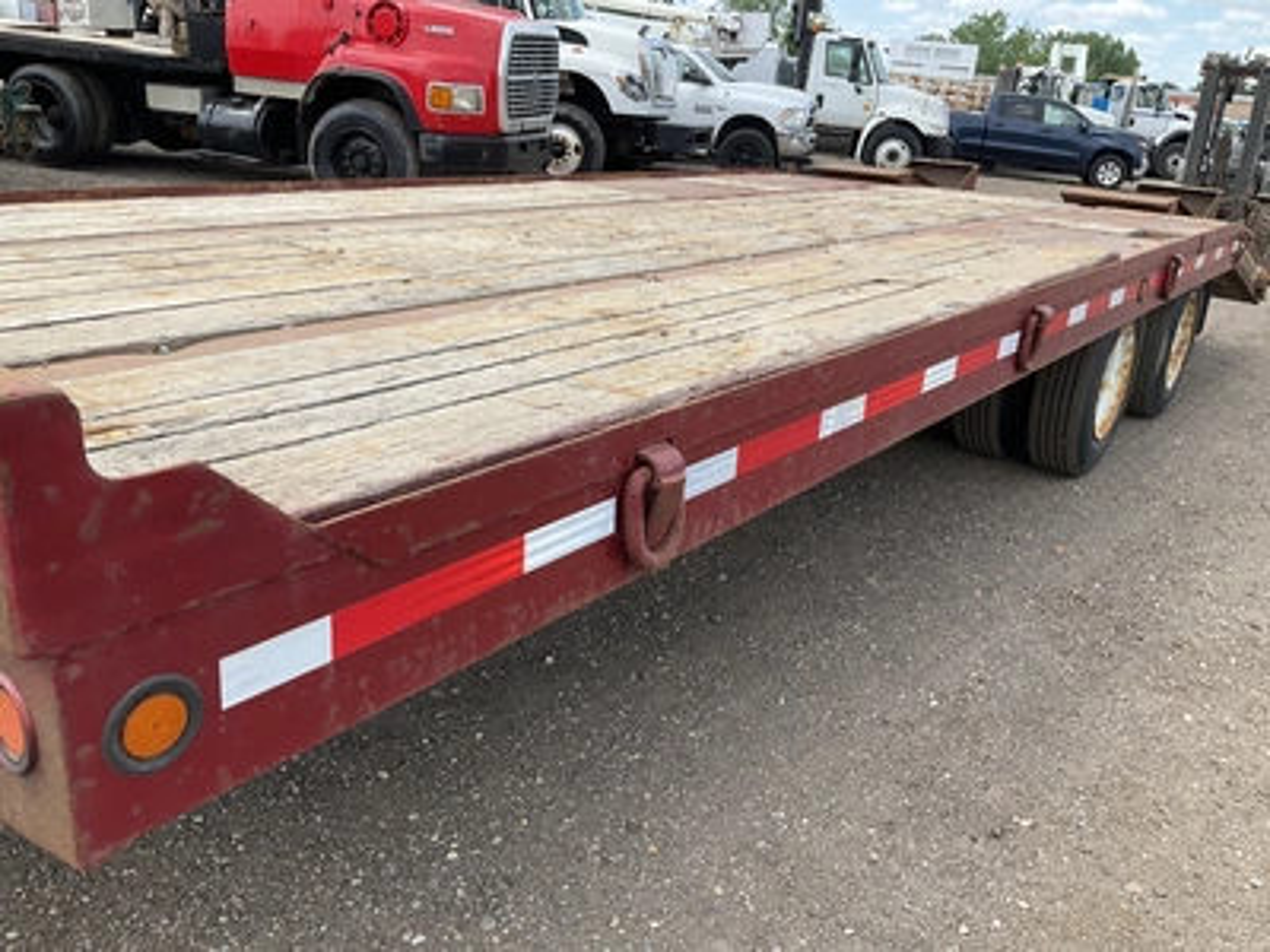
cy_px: 476
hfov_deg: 61.7
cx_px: 635
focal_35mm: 29
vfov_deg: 48.2
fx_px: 1064
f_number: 1.8
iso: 25
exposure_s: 1/719
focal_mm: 3
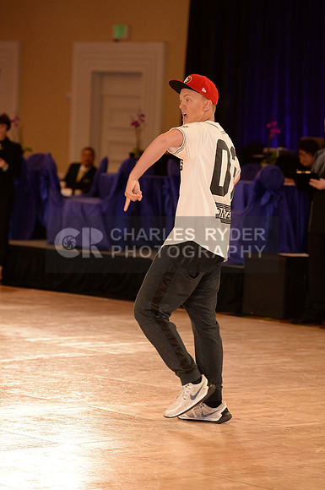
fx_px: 2173
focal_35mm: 160
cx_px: 162
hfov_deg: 8.6
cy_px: 245
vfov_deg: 12.9
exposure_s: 1/250
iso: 1600
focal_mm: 160
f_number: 4.5
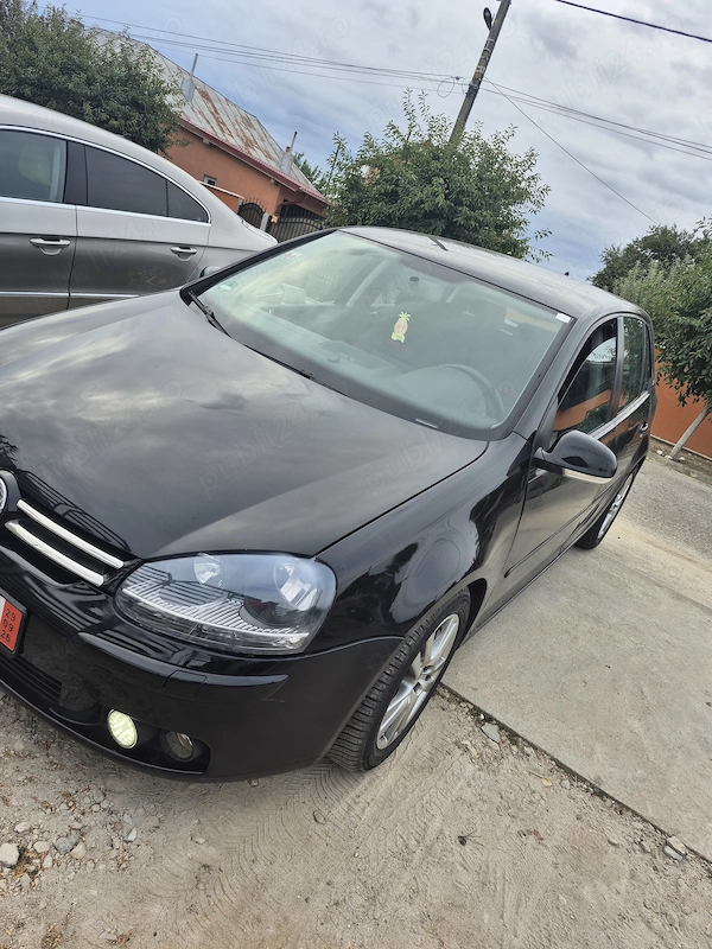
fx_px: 631
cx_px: 356
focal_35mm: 23
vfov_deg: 73.9
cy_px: 474
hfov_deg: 58.9
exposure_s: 1/379
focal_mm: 5.4
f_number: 1.8
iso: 25
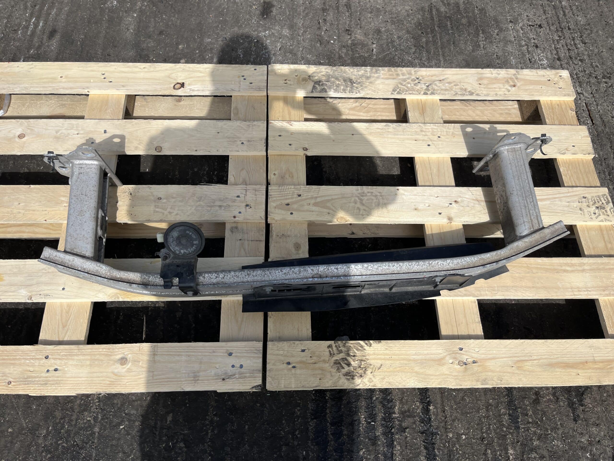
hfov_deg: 67.3
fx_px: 461
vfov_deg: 53.1
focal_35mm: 26
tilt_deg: -63.8
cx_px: 307
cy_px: 230
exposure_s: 1/4854
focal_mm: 5.1
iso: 50
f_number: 1.6
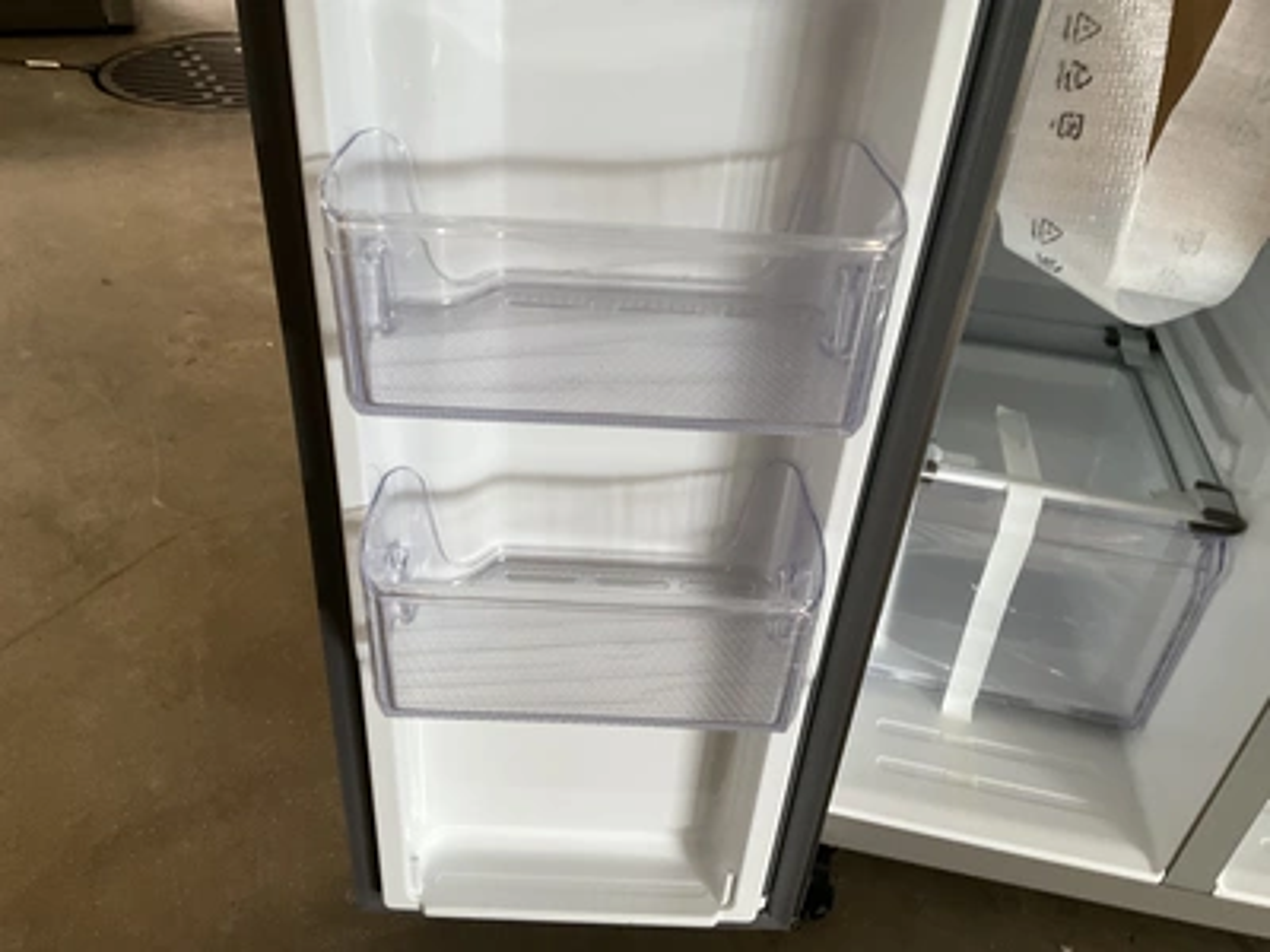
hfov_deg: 61.7
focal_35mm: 29
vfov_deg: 48.2
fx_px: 1064
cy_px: 476
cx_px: 635
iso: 80
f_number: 1.8
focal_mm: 3
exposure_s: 1/60
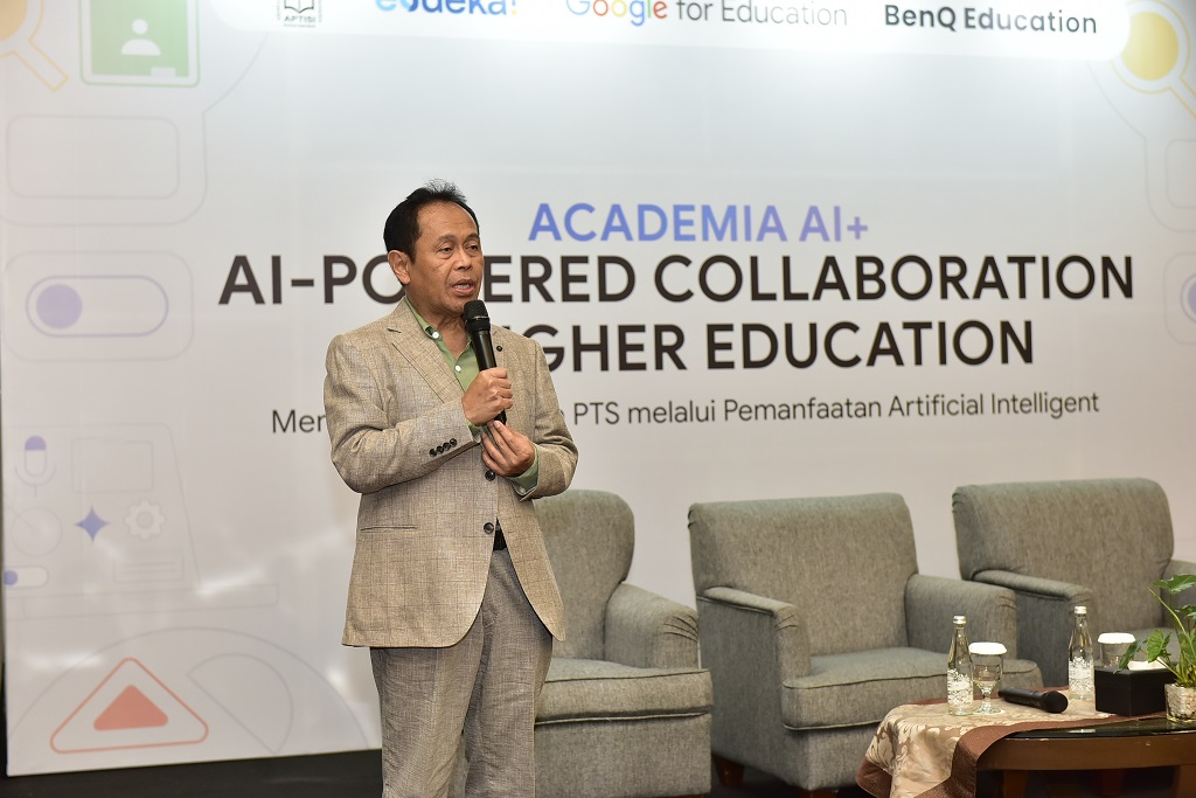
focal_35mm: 60
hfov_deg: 33.4
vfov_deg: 22.6
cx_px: 598
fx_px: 1993
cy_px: 399
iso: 1000
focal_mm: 60
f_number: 4
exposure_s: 1/100
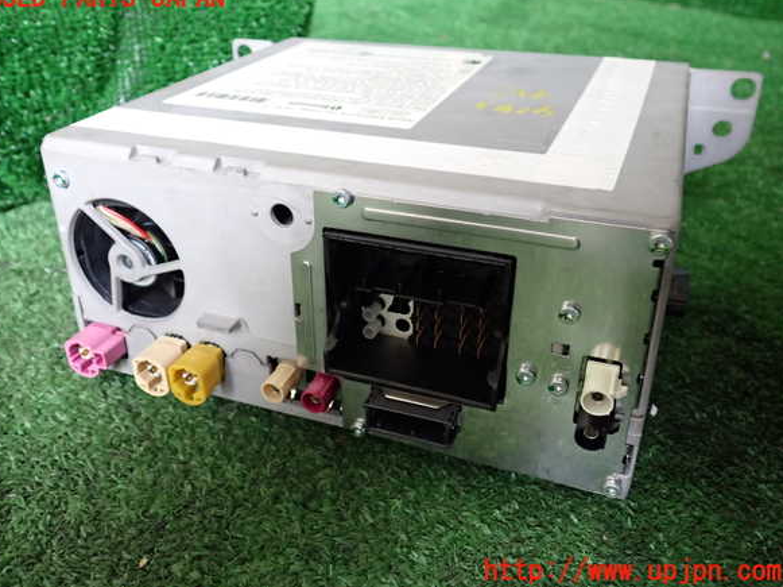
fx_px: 701
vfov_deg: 45.4
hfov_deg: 58.4
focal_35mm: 31
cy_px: 285
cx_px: 384
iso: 400
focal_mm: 5.4
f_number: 2.3
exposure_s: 1/80
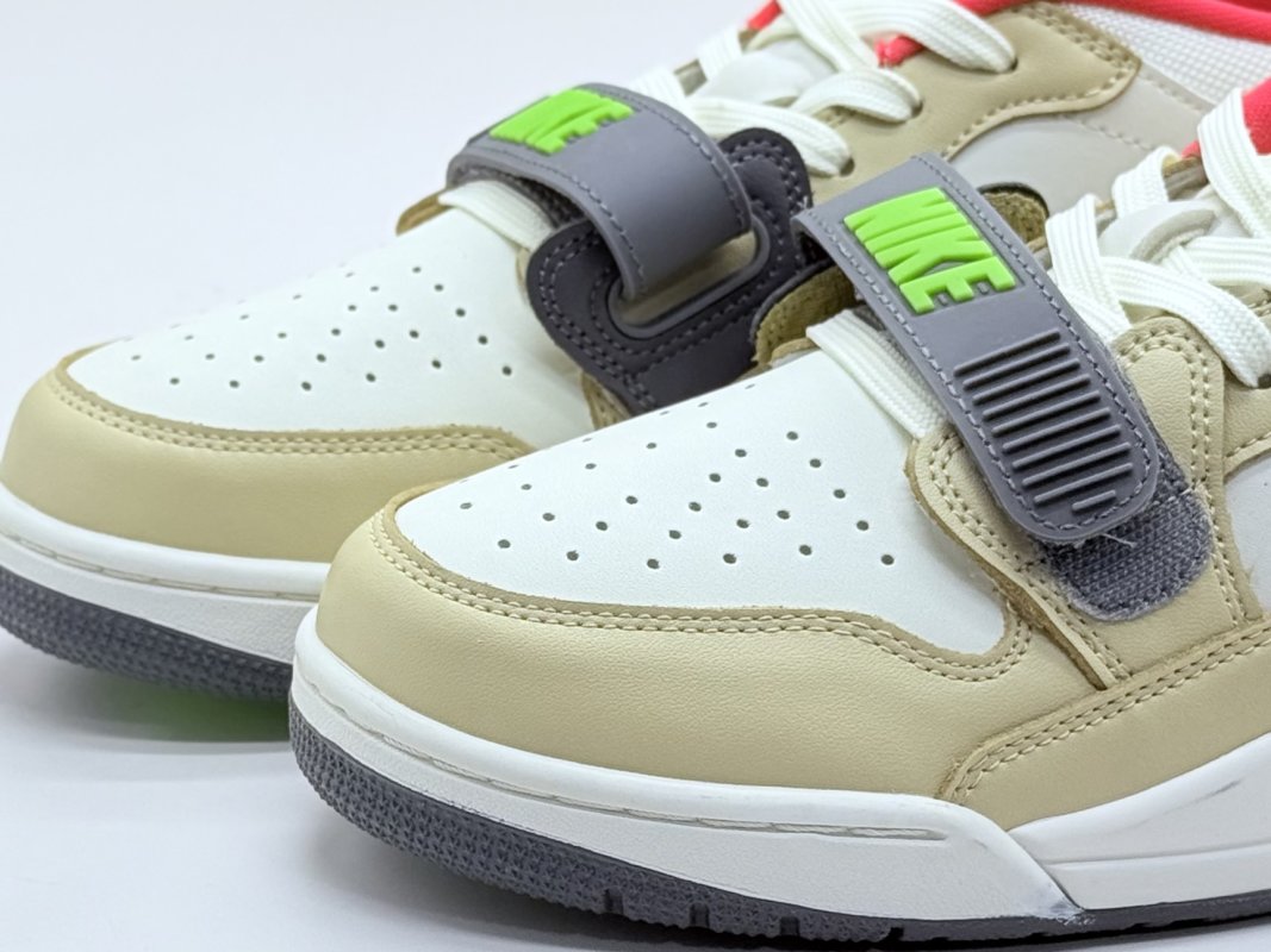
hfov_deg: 39.7
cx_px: 636
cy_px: 476
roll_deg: +1.6
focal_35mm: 48
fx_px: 1762
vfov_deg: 30.3
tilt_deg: -20.3
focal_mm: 6.76
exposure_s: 1/641
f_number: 1.78
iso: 64
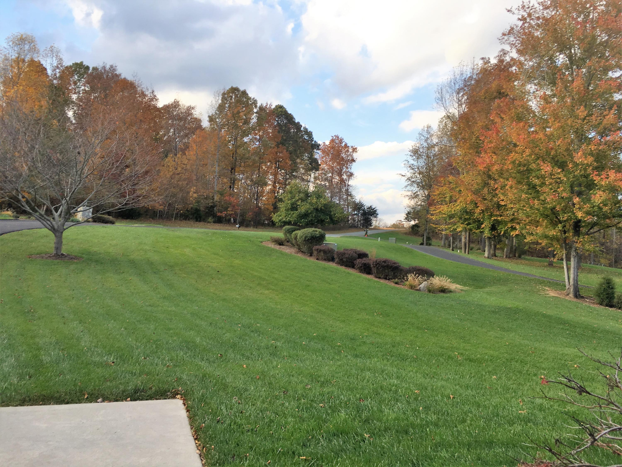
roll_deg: +1.2
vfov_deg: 48.2
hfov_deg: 61.7
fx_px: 521
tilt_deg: +6.1
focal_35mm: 29
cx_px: 311
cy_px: 234
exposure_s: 1/437
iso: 25
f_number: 2.2
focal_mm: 4.15
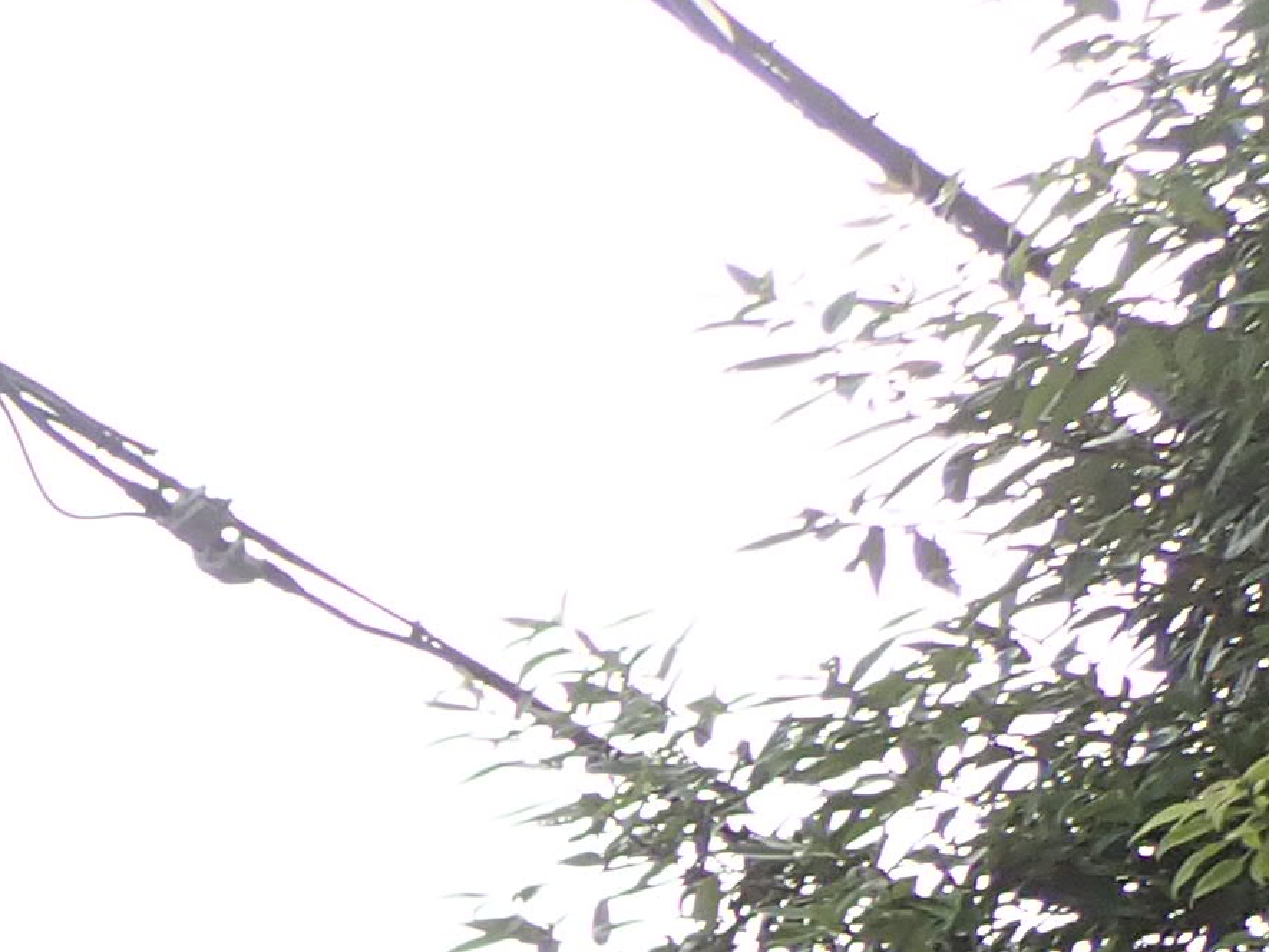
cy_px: 1708
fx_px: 4143
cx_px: -1508
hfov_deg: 13.8
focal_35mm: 113
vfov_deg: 12.1
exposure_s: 1/200
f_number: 2.8
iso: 100
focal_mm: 4.5
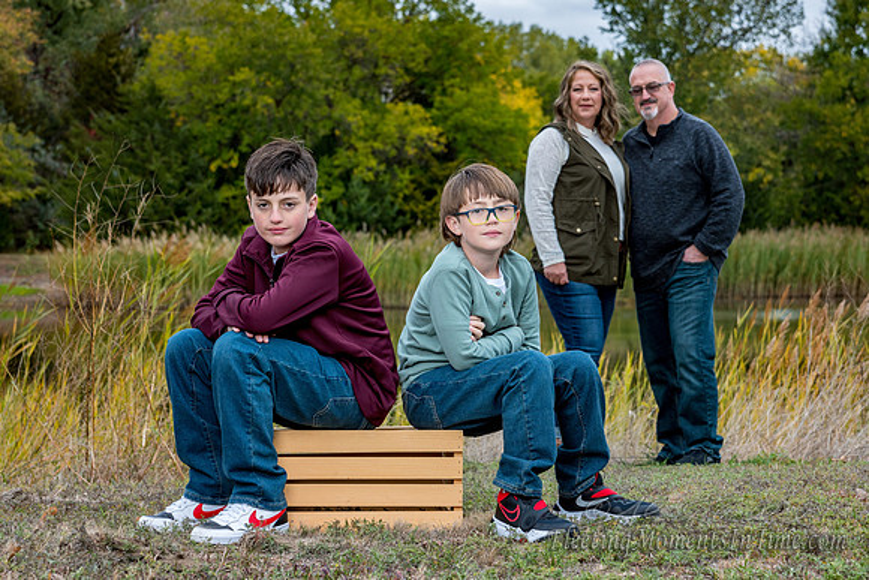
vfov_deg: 19.5
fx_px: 1690
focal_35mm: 70
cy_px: 290
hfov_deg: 28.8
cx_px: 434
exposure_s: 1/125
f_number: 5.6
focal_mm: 70
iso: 320
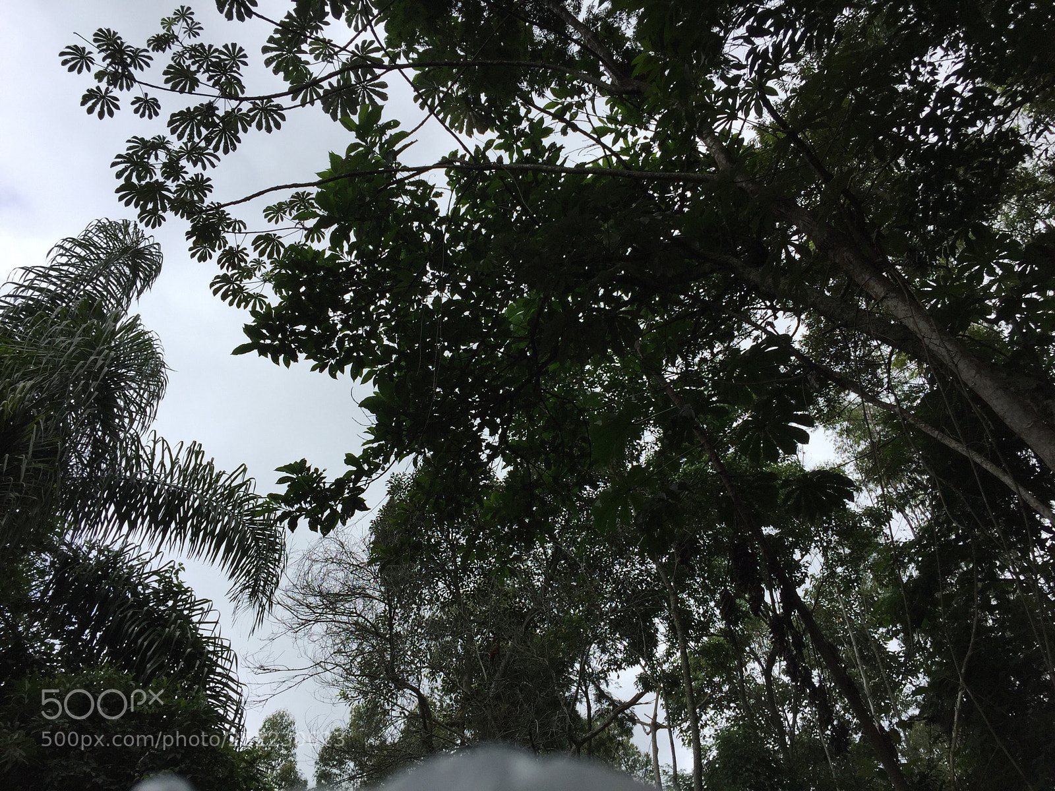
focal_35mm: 29
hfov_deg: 61.7
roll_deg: -11.2
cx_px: 528
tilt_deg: +44.3
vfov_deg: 48.2
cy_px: 396
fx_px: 884
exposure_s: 1/1412
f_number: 2.2
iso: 32
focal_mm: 4.15
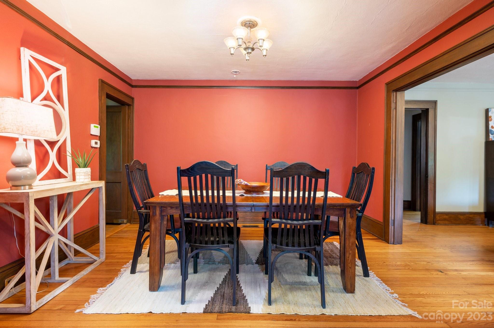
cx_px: 247
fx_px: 240
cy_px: 164
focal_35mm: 18
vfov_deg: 68.8
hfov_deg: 91.7
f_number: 8
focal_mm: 17.5
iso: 250
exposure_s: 1/60
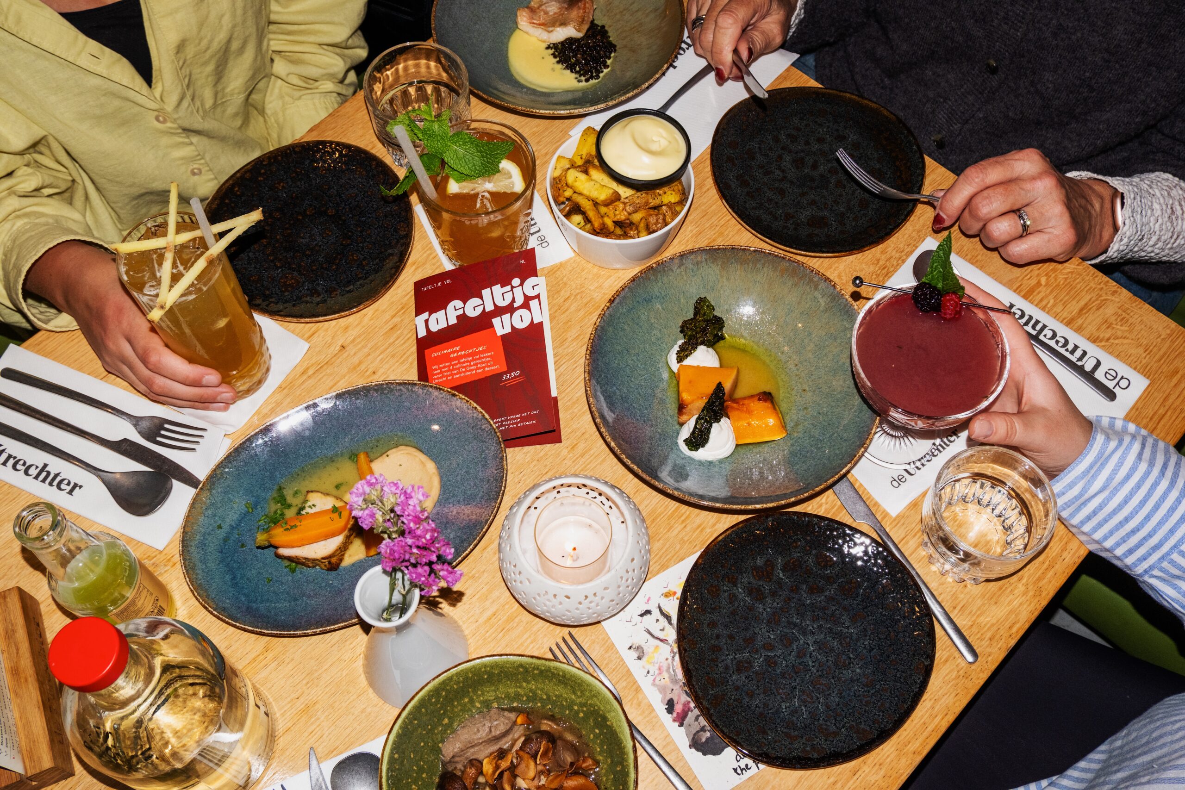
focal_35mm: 36
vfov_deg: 36.9
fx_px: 1185
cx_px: 592
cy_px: 395
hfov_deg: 53.1
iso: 500
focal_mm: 24.2
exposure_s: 1/60
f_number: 7.1
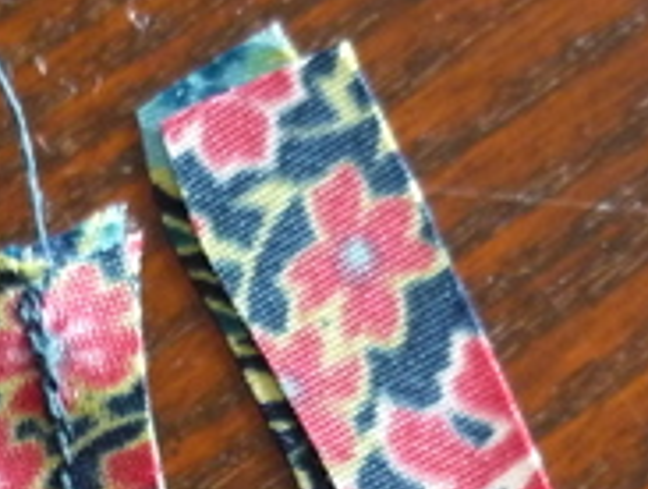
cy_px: 698
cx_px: 64
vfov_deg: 13.1
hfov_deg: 17.9
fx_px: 2026
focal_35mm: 108
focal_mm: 5.5
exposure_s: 1/13
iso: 400
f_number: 2.8
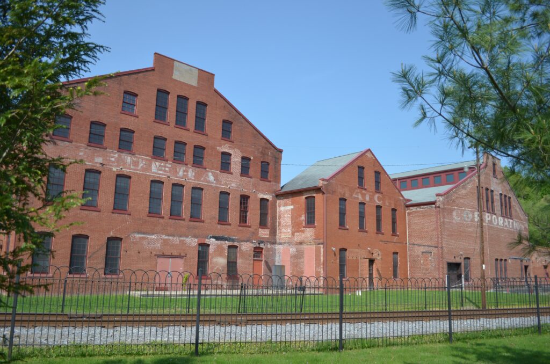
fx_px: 412
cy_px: 182
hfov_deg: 67.5
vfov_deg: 47.7
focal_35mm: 27
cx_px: 275
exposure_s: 1/1600
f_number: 3.5
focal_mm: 18
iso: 200
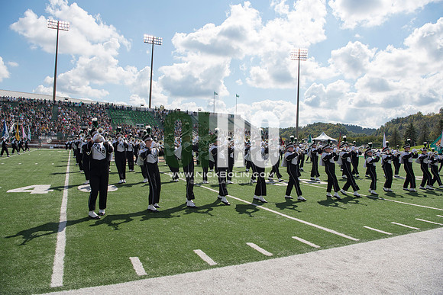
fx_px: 295
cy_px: 148
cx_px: 222
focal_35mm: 24
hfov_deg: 73.7
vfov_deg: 53.2
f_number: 7.1
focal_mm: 24
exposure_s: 1/1000
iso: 200
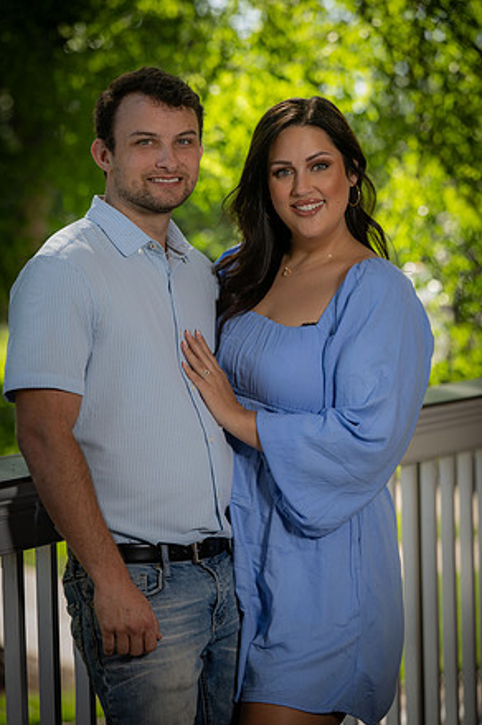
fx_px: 2373
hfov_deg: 11.6
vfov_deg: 17.4
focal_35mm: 118
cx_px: 241
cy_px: 358
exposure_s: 1/160
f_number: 4.5
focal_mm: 115
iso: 100
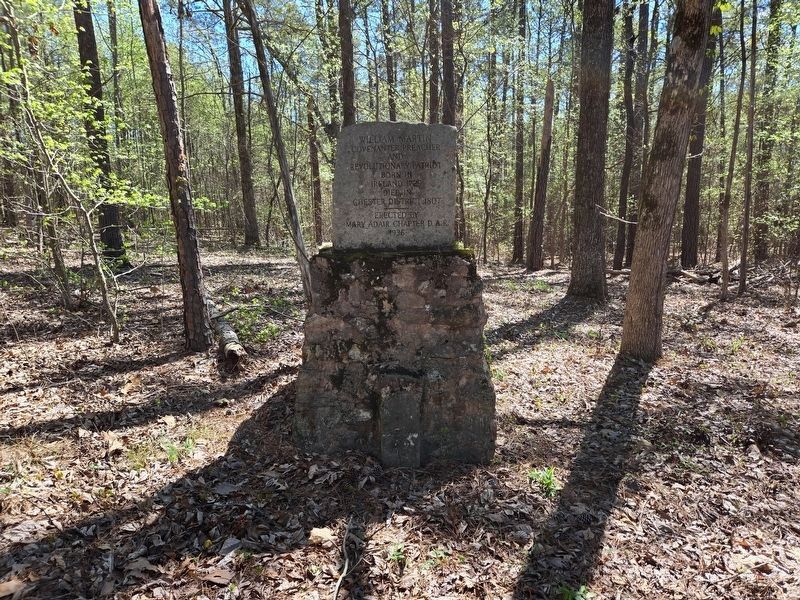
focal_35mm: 23
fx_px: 532
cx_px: 400
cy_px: 300
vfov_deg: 58.9
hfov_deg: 73.9
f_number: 1.8
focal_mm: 5.4
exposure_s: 1/247
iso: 25
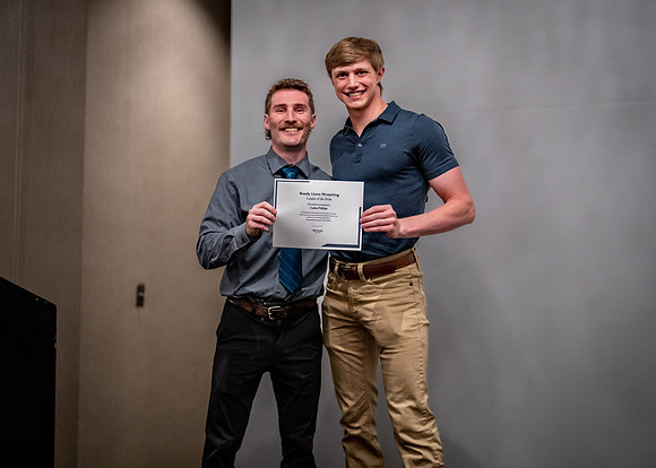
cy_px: 234
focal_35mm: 54
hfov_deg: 36.2
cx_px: 328
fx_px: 1005
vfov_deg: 26.2
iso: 1250
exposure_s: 1/400
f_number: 1.2
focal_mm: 50
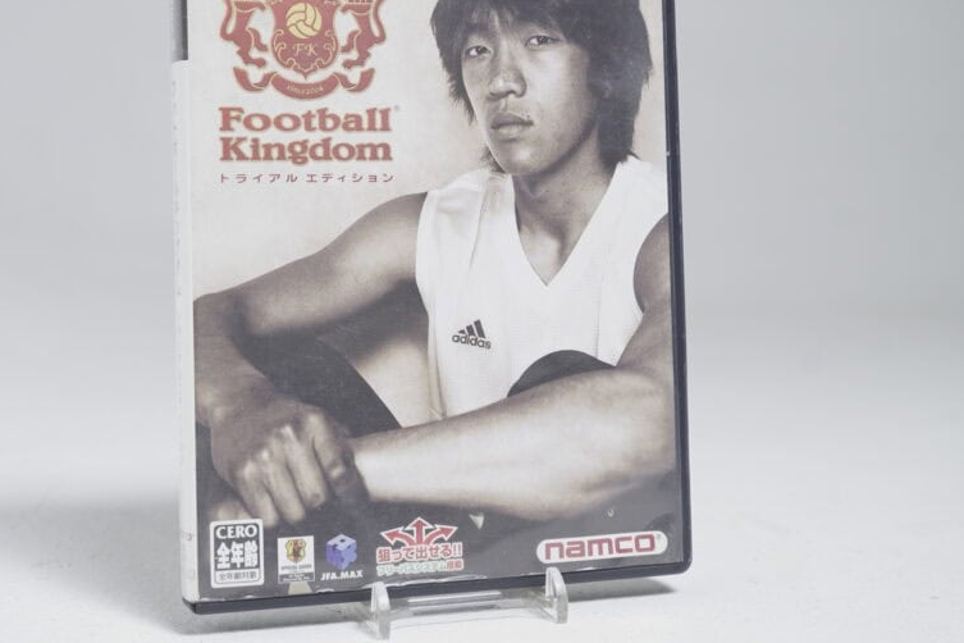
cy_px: 213
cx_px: 428
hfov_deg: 33.9
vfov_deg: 22.9
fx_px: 1580
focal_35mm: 59
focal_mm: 37
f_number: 5.6
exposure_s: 1/25
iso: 640
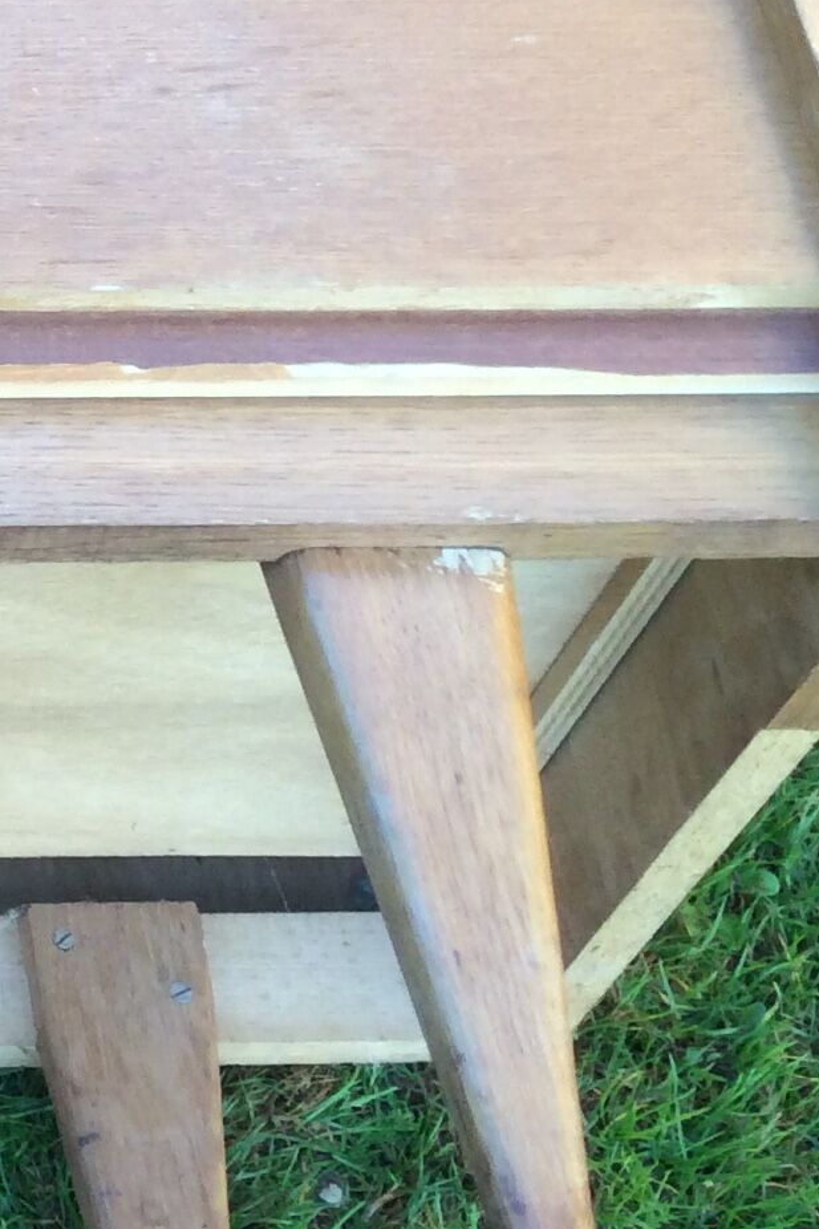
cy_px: 143
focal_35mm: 93
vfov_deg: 21.5
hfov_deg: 13.4
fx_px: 3175
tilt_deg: -55.5
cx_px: -573
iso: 50
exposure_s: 1/100
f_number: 2.4
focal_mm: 3.3
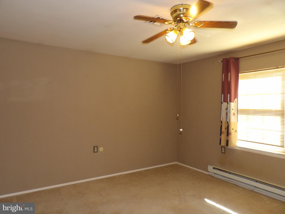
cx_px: 142
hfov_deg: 71.6
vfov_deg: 56.8
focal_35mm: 24
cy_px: 107
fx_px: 198
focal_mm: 4.3
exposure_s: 1/33
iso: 200
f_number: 3.2
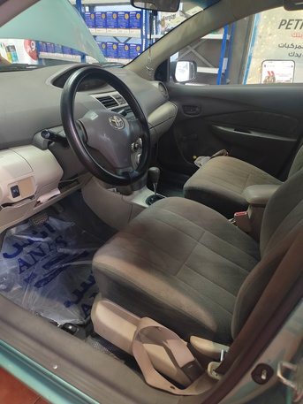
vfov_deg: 73.9
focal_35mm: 23
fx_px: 268
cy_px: 202
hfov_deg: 58.9
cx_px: 152
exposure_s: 1/50
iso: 1694
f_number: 1.9
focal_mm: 5.52
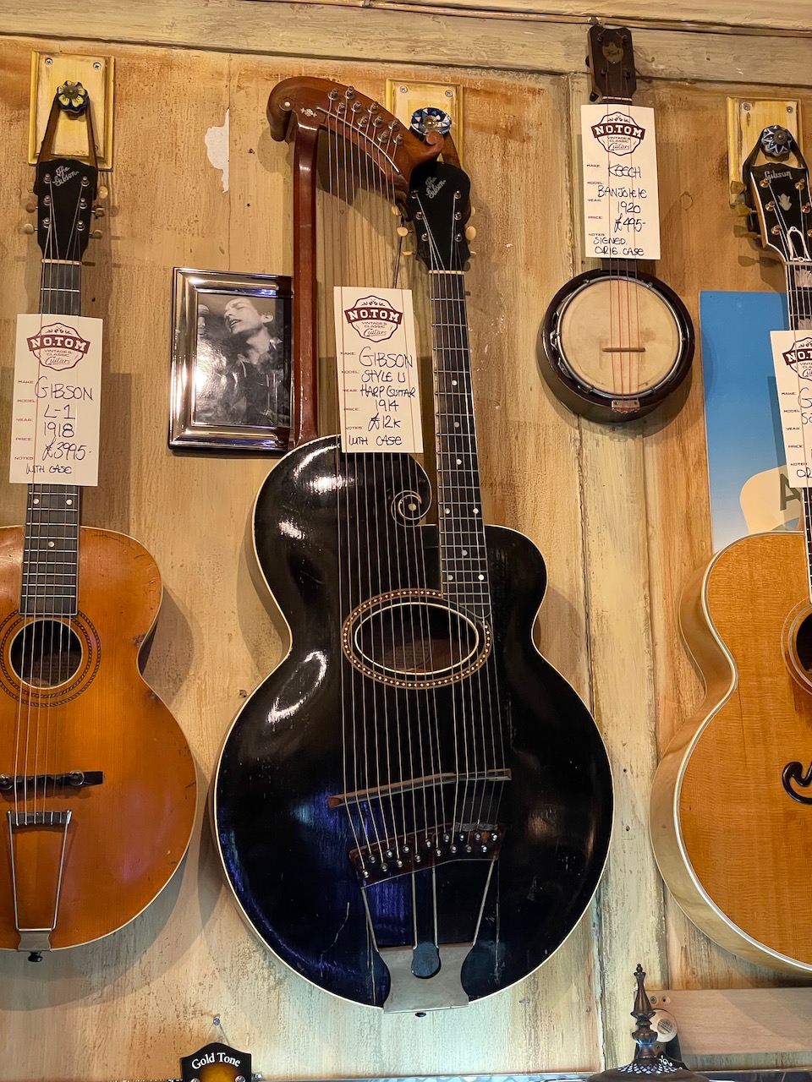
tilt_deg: +13.5
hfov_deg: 28.0
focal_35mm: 52
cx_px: 406
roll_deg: +1.3
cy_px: 541
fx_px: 1626
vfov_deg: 36.8
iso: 320
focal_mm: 6
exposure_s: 1/50
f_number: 2
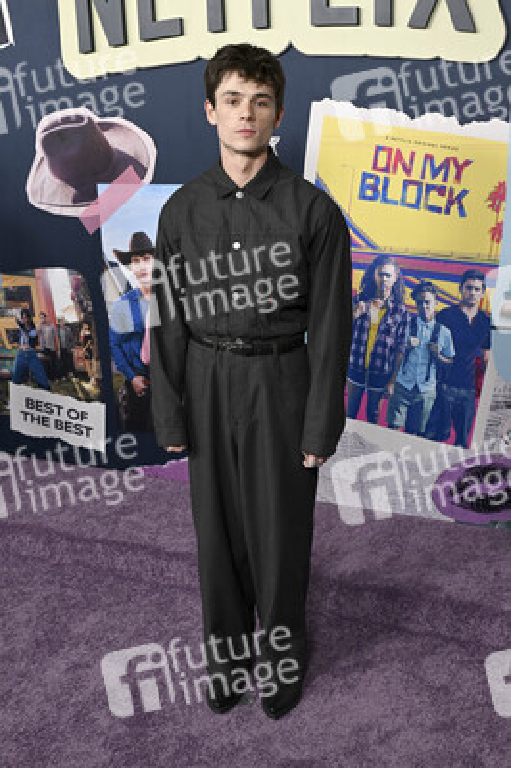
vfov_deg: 51.9
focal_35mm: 37
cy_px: 384
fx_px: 789
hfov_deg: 35.9
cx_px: 256
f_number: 6.3
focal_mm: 37
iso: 1250
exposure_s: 1/250
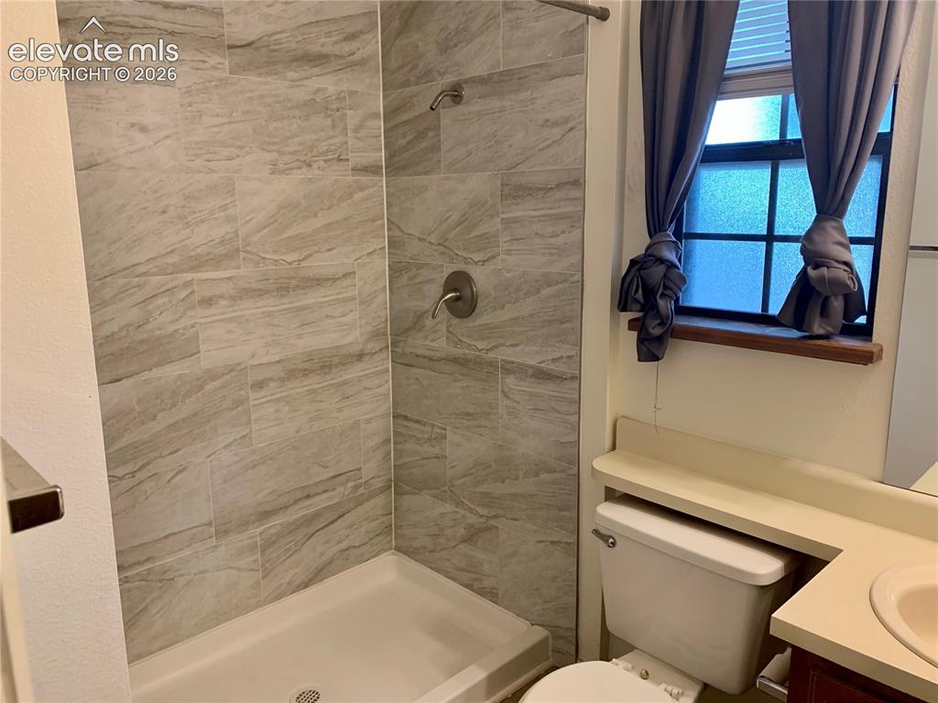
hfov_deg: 67.3
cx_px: 469
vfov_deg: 53.0
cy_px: 352
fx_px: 704
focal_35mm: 26
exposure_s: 1/60
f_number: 1.8
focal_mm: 4.25
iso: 200
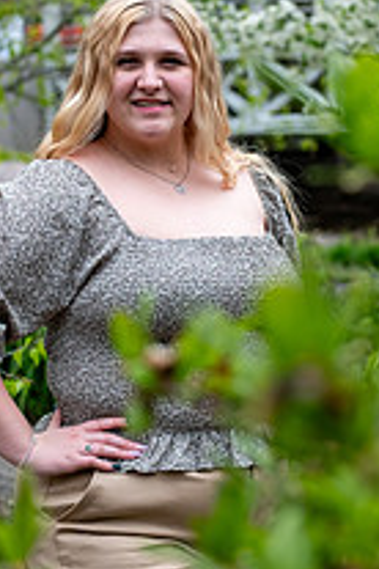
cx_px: 187
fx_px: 2574
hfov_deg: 8.4
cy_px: 264
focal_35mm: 163
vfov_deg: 12.6
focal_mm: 50
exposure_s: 1/500
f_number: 2.8
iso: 250
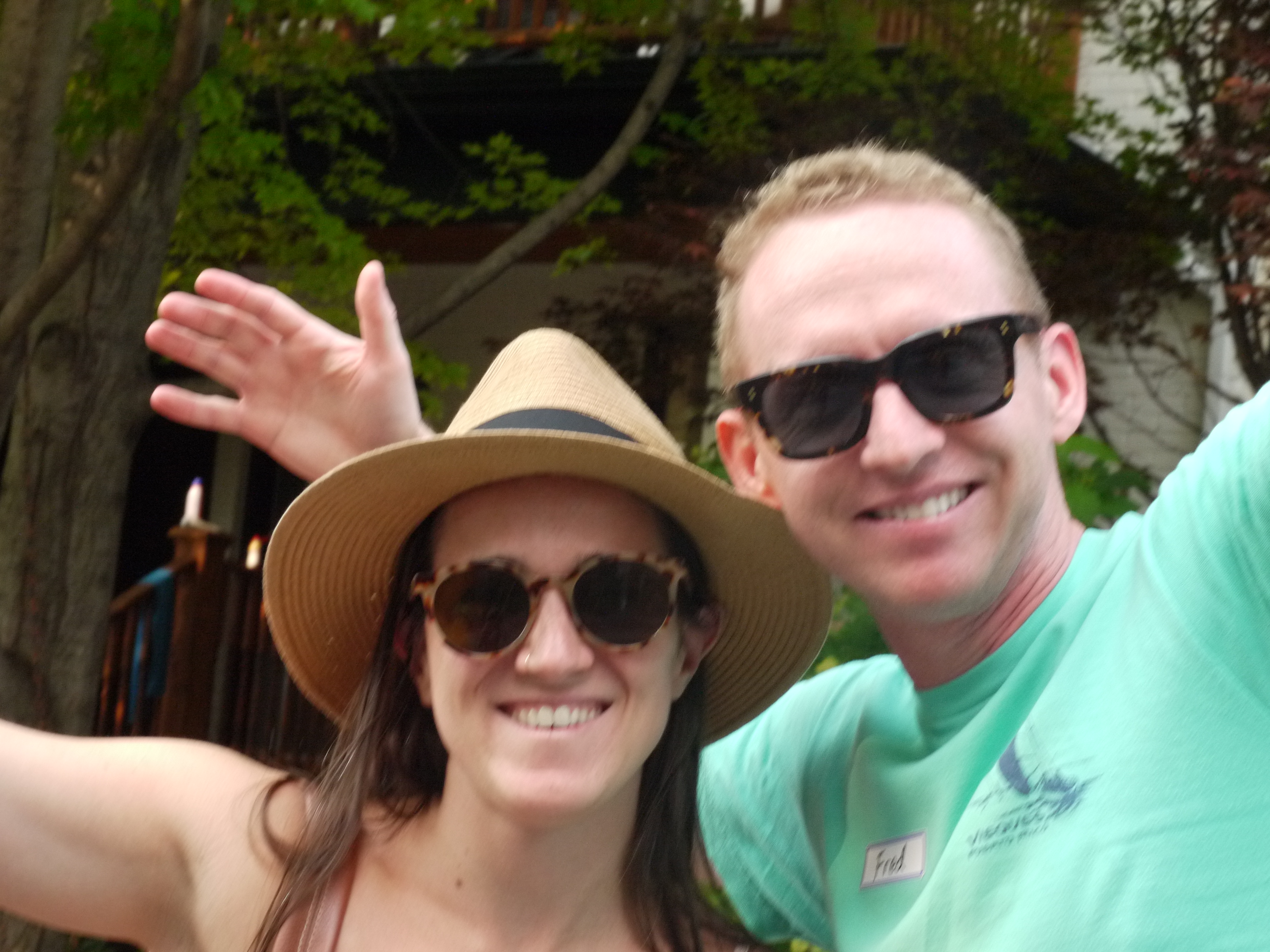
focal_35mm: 102
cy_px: 476
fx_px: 3742
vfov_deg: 14.5
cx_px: 635
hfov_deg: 19.3
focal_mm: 51
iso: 800
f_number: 14
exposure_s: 1/100
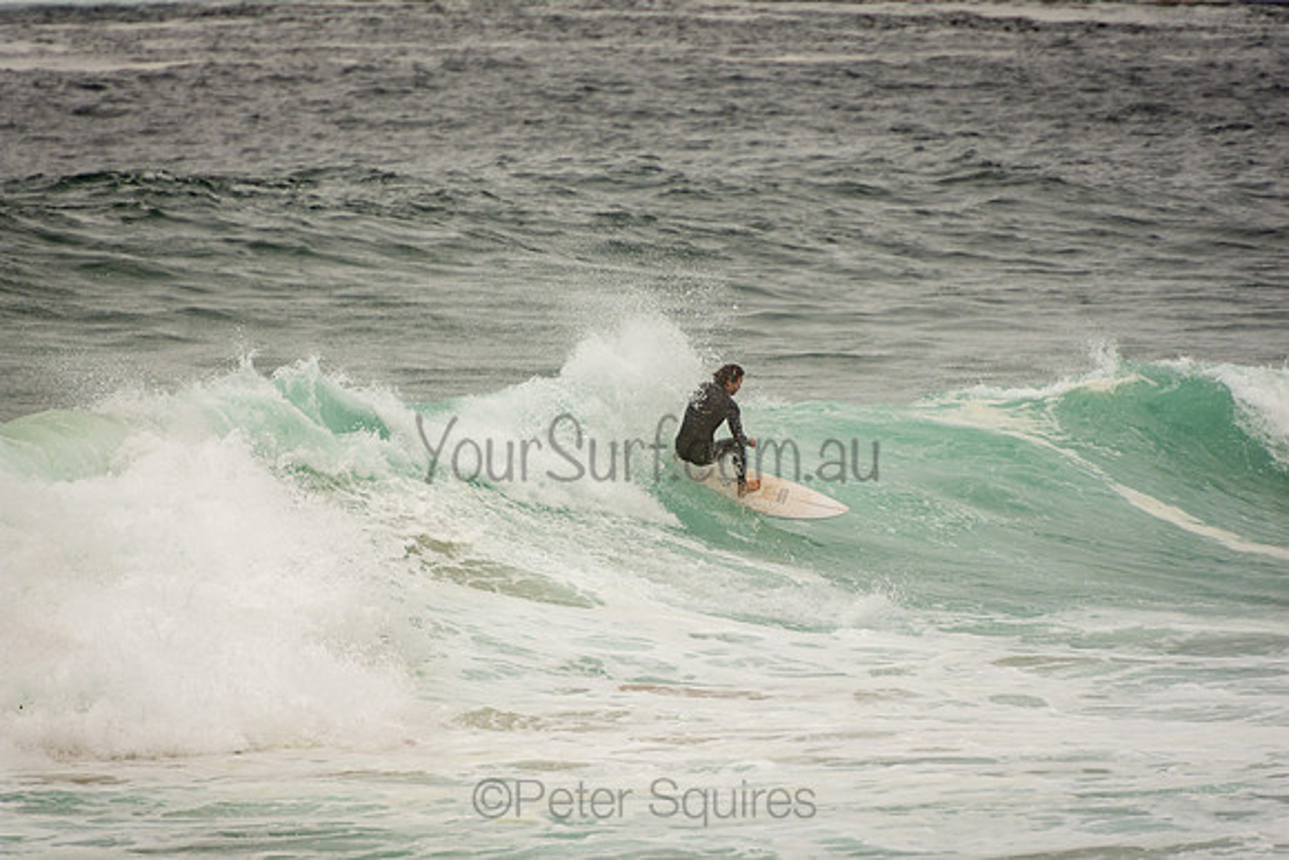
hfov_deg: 3.4
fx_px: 21487
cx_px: 644
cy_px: 430
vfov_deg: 2.3
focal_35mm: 600
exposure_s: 1/1250
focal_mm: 400
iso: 180
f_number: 5.6
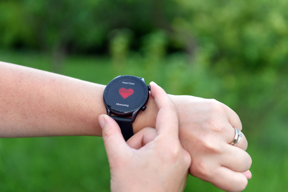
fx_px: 448
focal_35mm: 56
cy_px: 96
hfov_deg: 35.6
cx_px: 144
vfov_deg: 24.2
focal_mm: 56
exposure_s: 1/500
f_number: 3.2
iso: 400
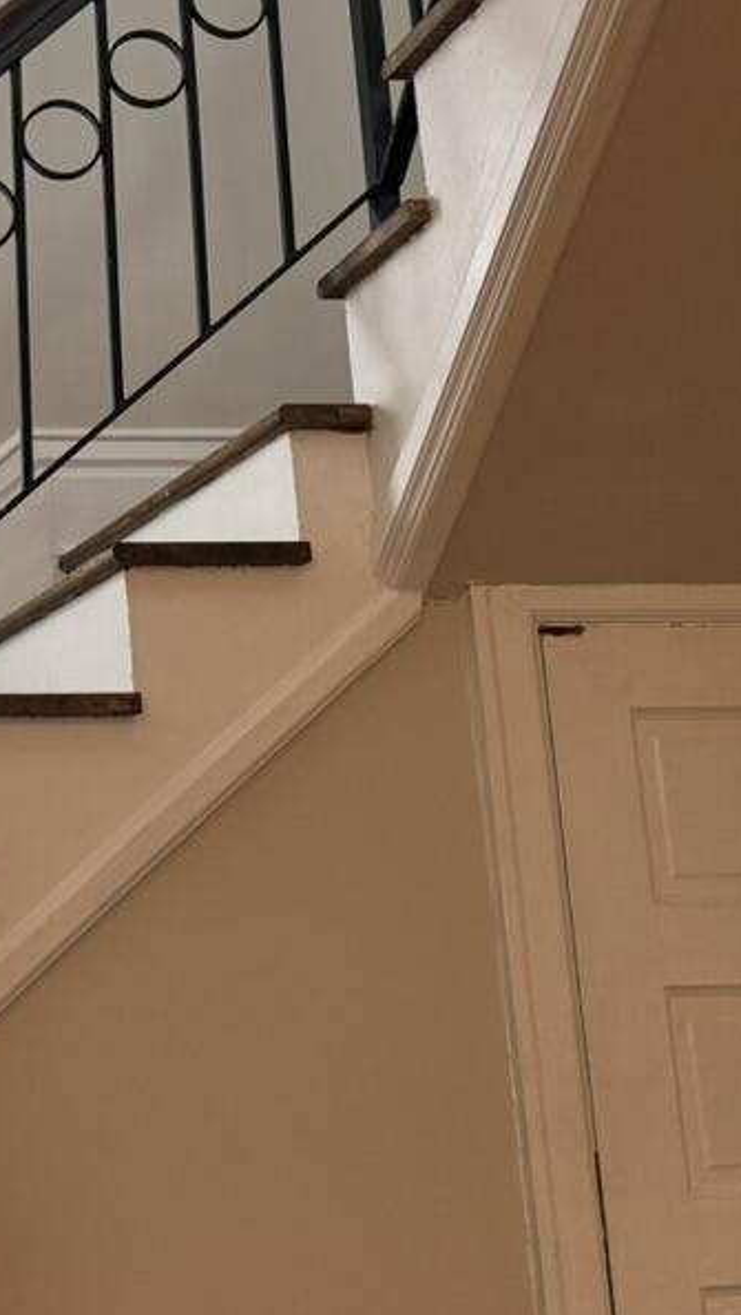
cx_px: -239
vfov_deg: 45.4
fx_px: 1571
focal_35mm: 45
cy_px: 599
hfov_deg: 23.3
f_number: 1.78
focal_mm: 6.76
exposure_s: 1/120
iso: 200
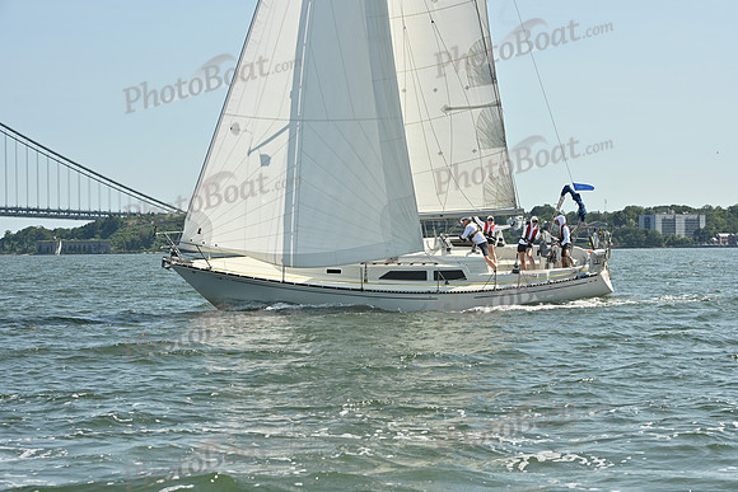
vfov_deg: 14.9
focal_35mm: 92
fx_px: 1886
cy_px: 246
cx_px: 369
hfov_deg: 22.1
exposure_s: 1/1250
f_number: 9
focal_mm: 92
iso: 320
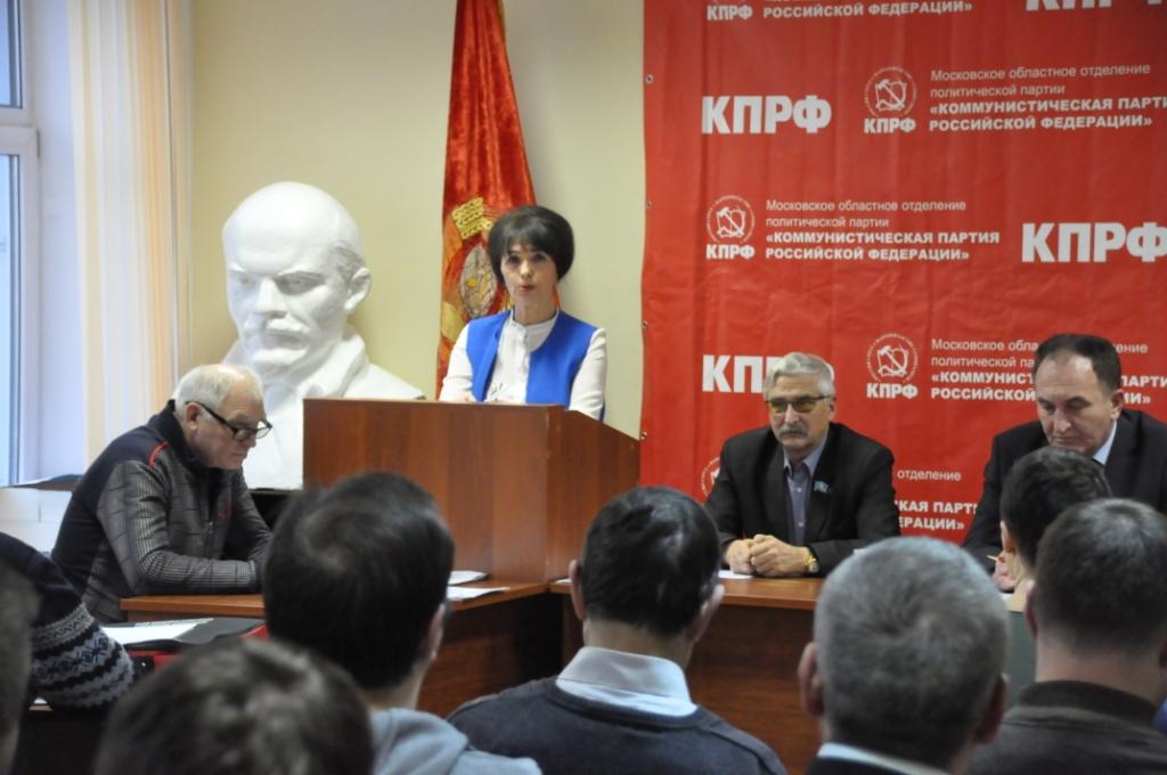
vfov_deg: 12.1
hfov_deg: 18.2
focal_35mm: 112
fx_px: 3642
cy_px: 388
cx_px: 584
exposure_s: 1/50
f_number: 5
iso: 3200
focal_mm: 75
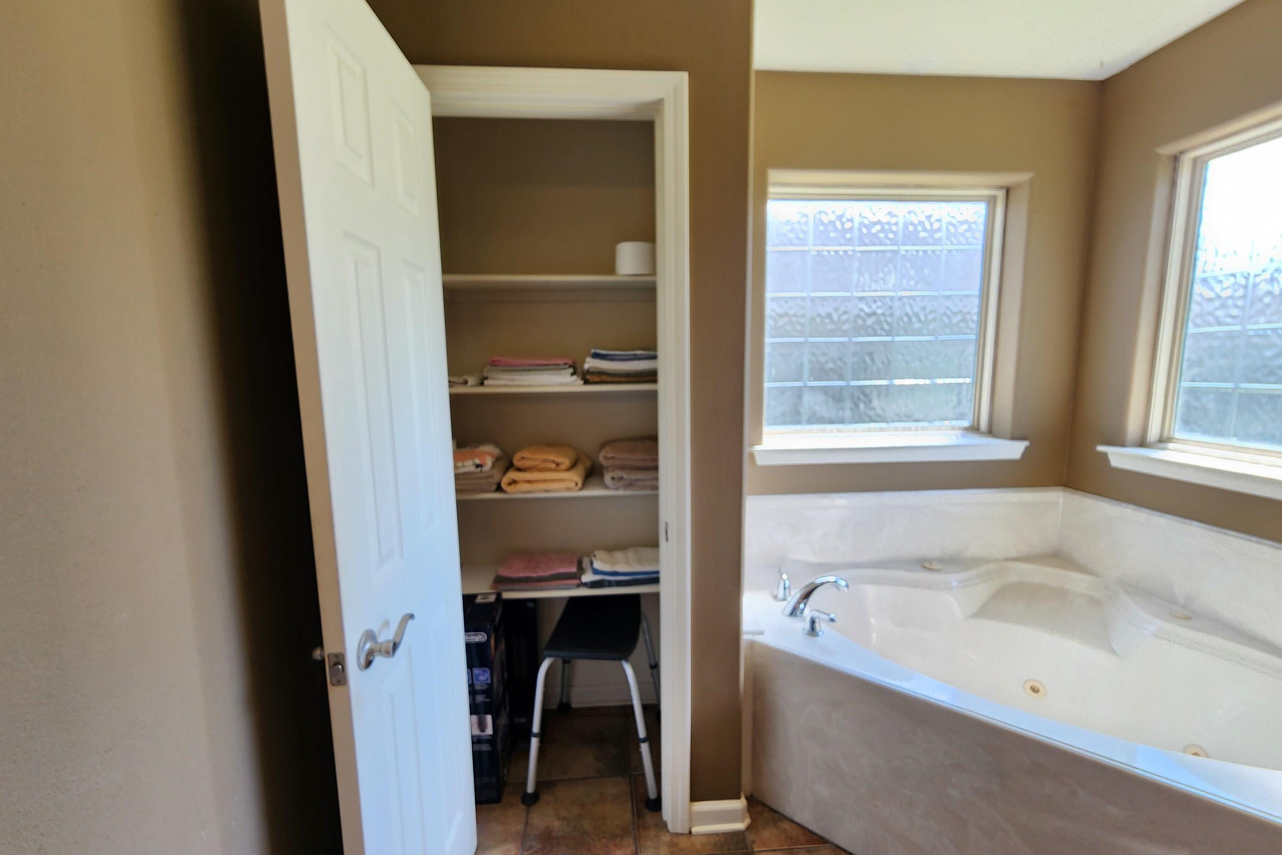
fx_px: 499
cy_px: 440
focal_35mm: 14
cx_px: 634
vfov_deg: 81.2
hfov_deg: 104.3
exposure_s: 1/60
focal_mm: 2.2
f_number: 2.2
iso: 64
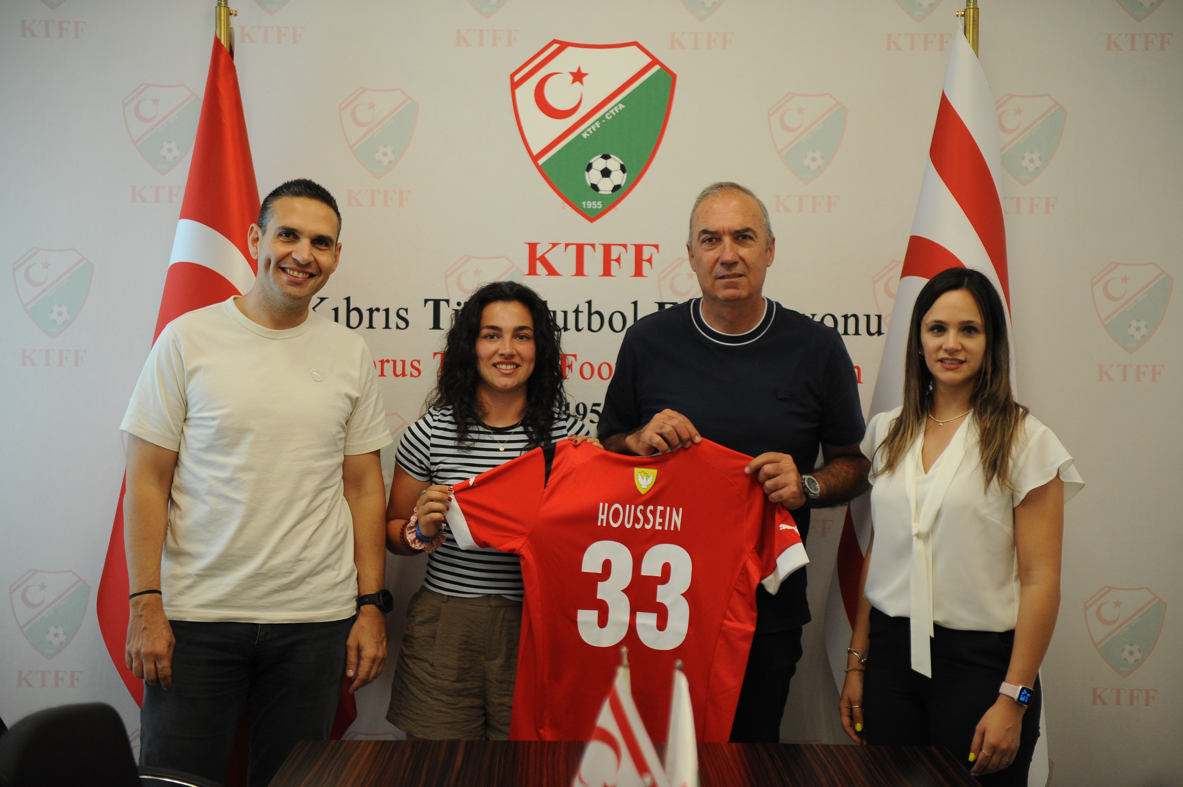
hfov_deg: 36.3
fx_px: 1806
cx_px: 592
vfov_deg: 24.6
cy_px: 394
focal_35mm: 55
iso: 1600
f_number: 2.8
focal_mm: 55
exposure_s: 1/320
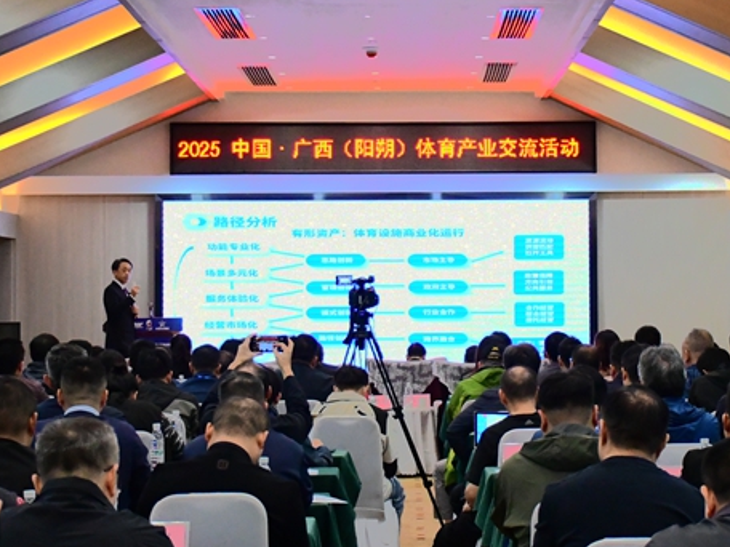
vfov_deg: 17.2
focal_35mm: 86
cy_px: 316
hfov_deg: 22.8
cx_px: 378
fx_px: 1814
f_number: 4.5
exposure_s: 1/250
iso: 6400
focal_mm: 34
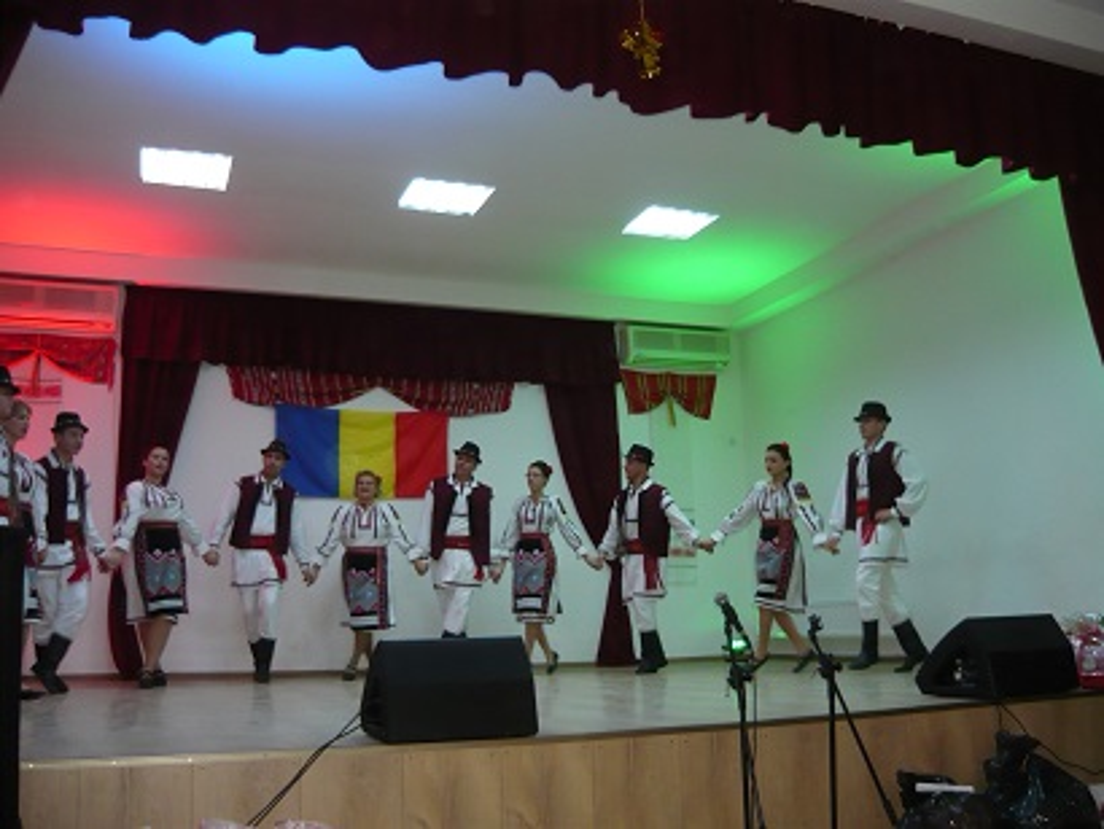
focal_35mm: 33
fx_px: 1053
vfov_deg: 43.0
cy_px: 414
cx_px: 552
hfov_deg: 55.3
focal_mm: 5.5
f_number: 2.8
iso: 250
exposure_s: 1/30
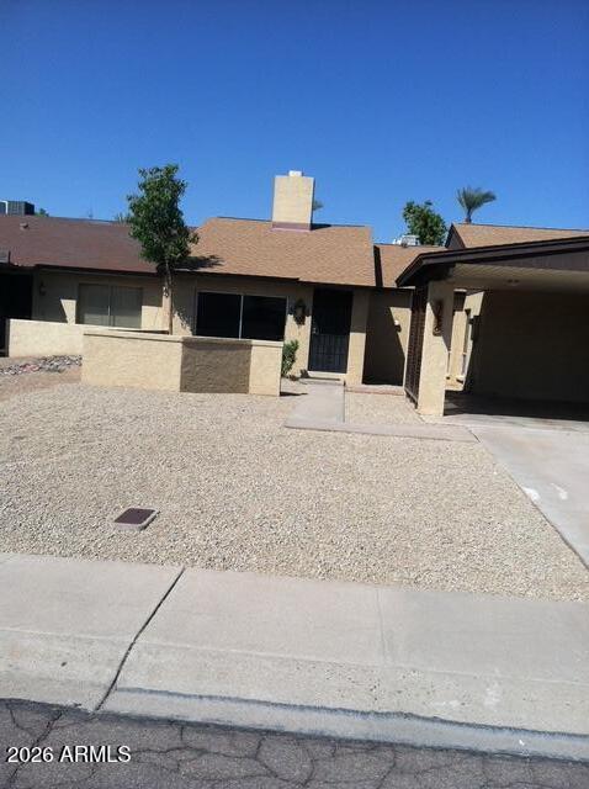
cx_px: 294
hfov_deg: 40.6
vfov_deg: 52.7
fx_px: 796
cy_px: 394
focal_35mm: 35
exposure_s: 1/2308
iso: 80
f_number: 2.8
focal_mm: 3.85
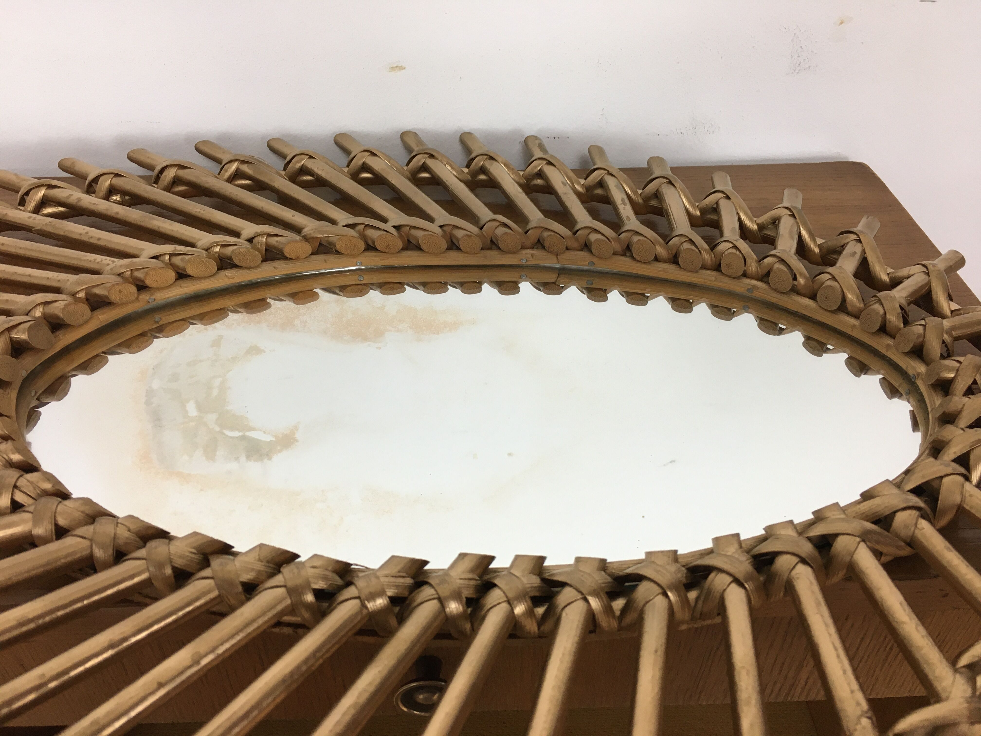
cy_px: 368
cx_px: 490
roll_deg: -0.7
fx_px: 822
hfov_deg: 61.7
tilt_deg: -41.1
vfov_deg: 48.2
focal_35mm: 29
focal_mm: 4.15
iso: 40
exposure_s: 1/33
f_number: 2.2
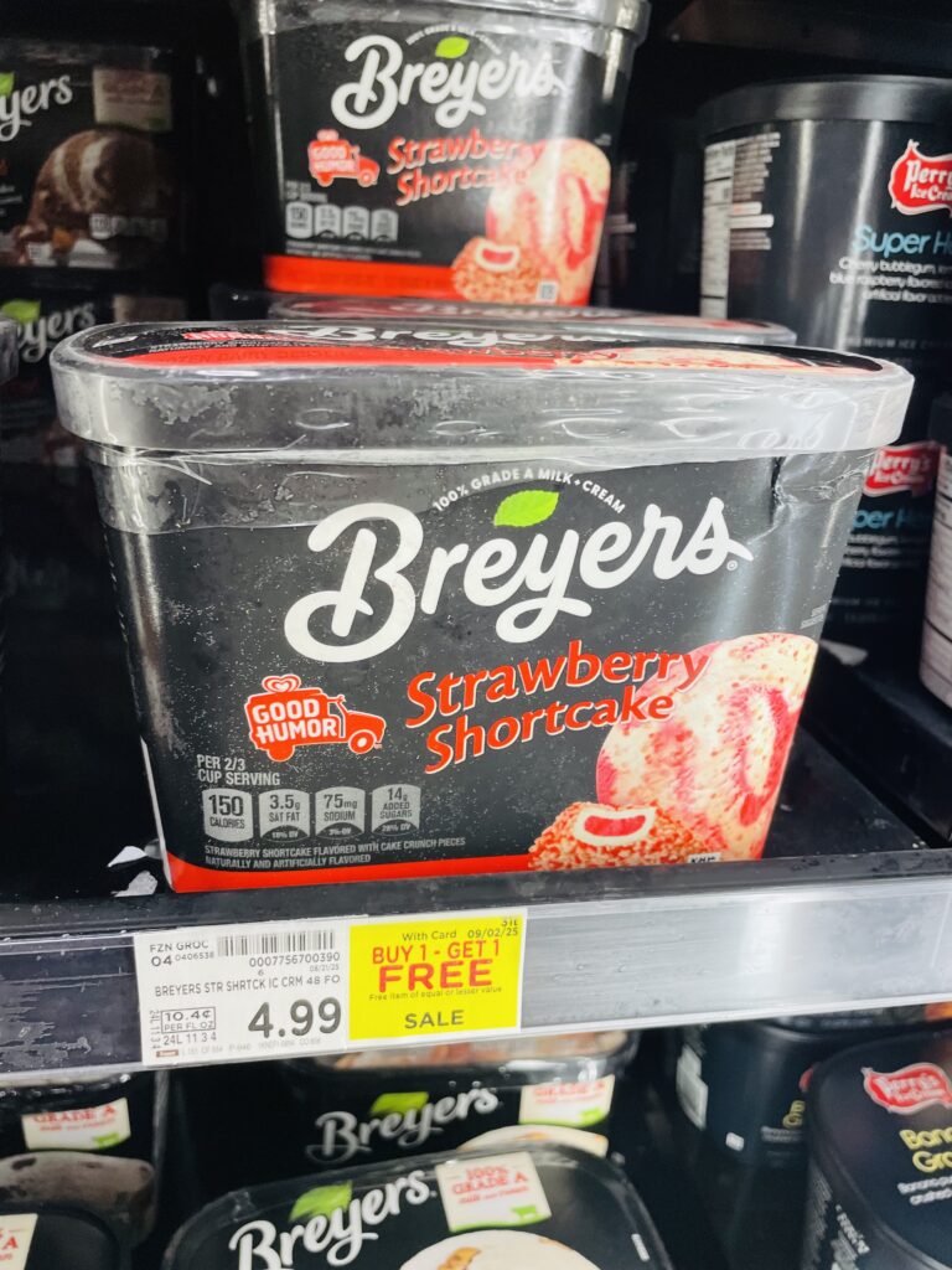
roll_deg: -3.8
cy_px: 635
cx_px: 476
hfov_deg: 53.1
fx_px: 953
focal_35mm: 26
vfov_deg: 67.3
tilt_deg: -20.8
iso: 100
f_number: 1.6
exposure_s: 1/120
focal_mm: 4.2
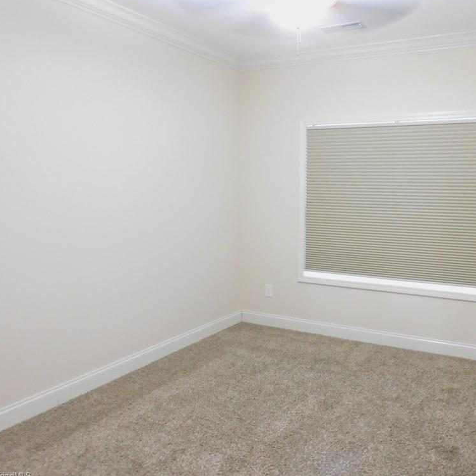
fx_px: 451
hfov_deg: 54.7
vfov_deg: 55.6
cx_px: 311
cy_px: 238
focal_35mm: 29
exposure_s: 1/6
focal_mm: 4.3
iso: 800
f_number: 3.3
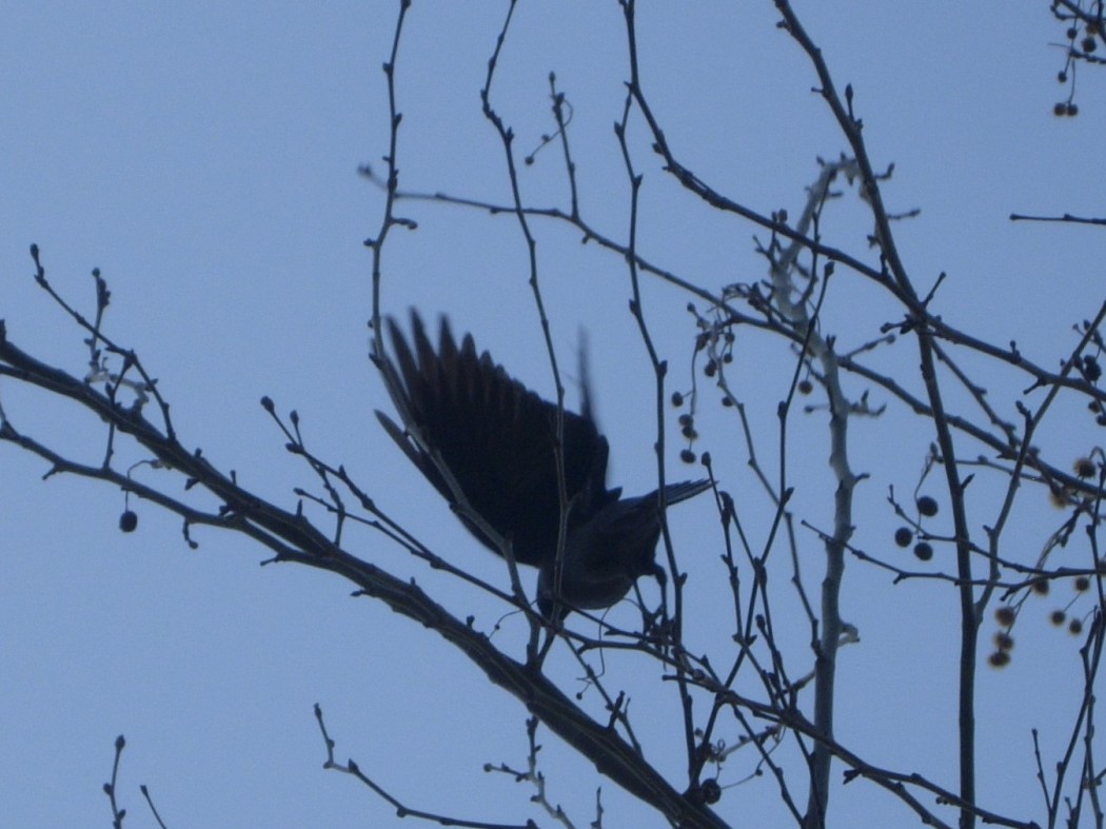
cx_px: 553
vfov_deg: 11.8
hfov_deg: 15.6
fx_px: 4025
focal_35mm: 126
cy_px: 414
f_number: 5.3
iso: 50
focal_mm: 26.3
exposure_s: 1/362
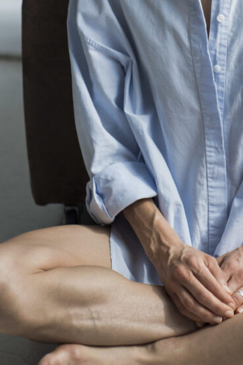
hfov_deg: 13.2
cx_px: 220
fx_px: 1043
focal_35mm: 103
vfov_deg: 19.5
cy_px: 45
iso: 320
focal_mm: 50
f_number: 2.5
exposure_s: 1/1600
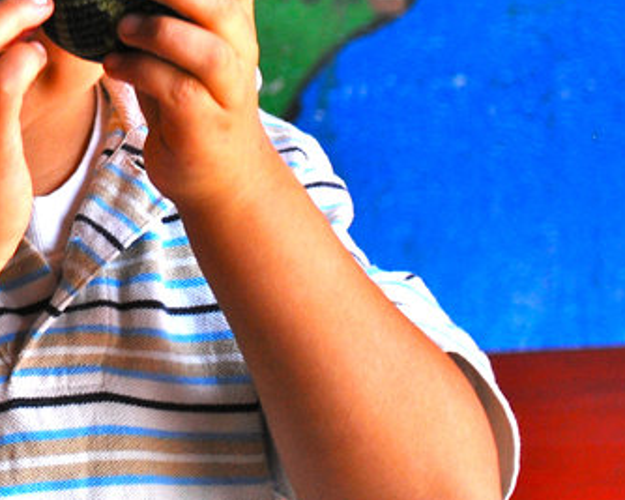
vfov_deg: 8.1
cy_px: 1
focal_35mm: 190
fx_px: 3514
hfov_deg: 9.8
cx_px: -322
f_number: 5.3
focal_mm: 44
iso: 400
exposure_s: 1/100
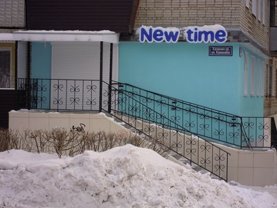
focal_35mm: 140
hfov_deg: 14.1
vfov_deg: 10.6
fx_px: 1120
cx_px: 138
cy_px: 104
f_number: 6.6
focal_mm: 25
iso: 100
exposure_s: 1/200
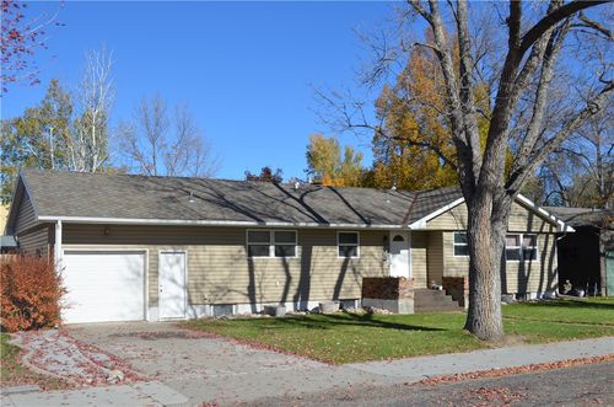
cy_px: 204
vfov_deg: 34.1
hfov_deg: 49.6
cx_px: 307
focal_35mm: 39
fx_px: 664
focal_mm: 26
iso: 100
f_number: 8
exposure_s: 1/250
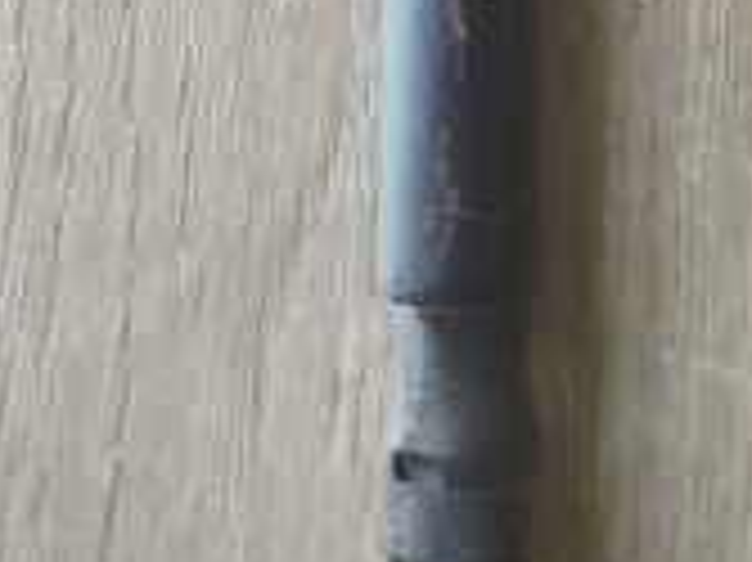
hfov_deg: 28.1
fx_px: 1498
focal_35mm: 69
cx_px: 477
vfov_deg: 17.9
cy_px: -387
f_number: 1.7
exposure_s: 1/50
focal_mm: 5.31
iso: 80
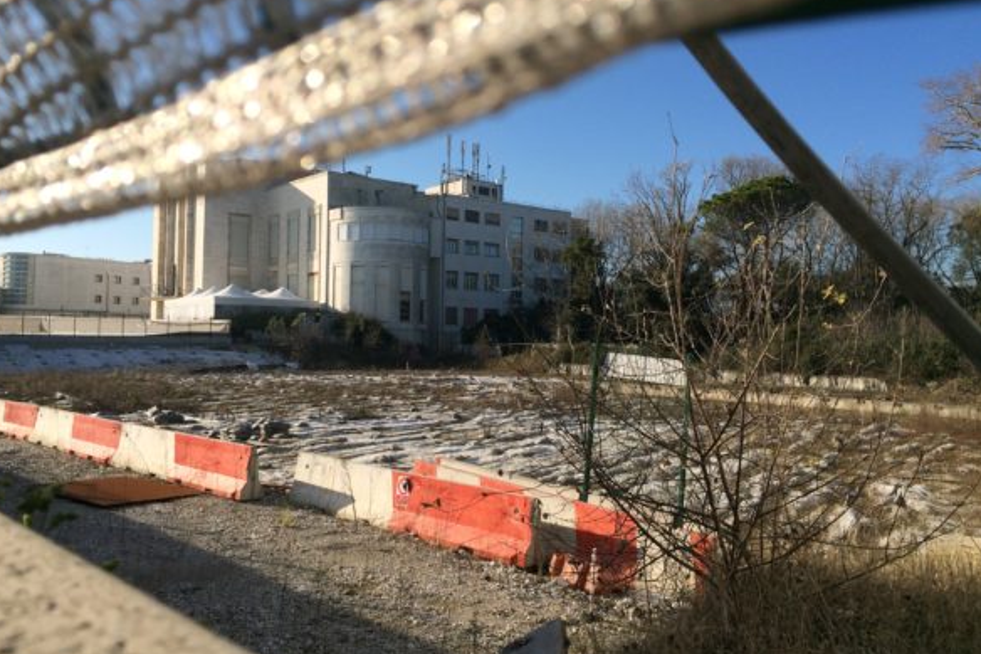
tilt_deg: +2.5
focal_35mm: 31
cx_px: 482
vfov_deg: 42.3
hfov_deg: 60.3
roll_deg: +0.6
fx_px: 844
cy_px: 299
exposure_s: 1/2415
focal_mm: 4.15
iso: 32
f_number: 2.2
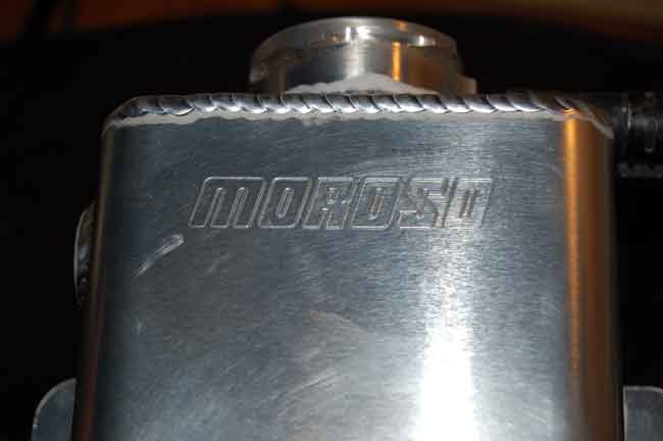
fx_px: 1518
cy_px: 220
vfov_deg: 16.5
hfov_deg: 24.6
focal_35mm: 82
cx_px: 332
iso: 400
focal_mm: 55
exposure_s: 1/60
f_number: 5.6
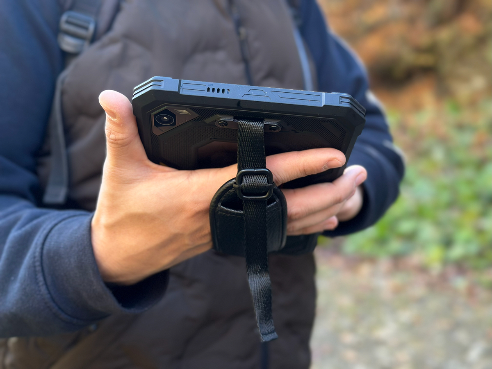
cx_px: 246
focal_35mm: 48
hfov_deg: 39.7
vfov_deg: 30.3
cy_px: 184
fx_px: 682
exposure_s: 1/181
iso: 80
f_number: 1.78
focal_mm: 6.86
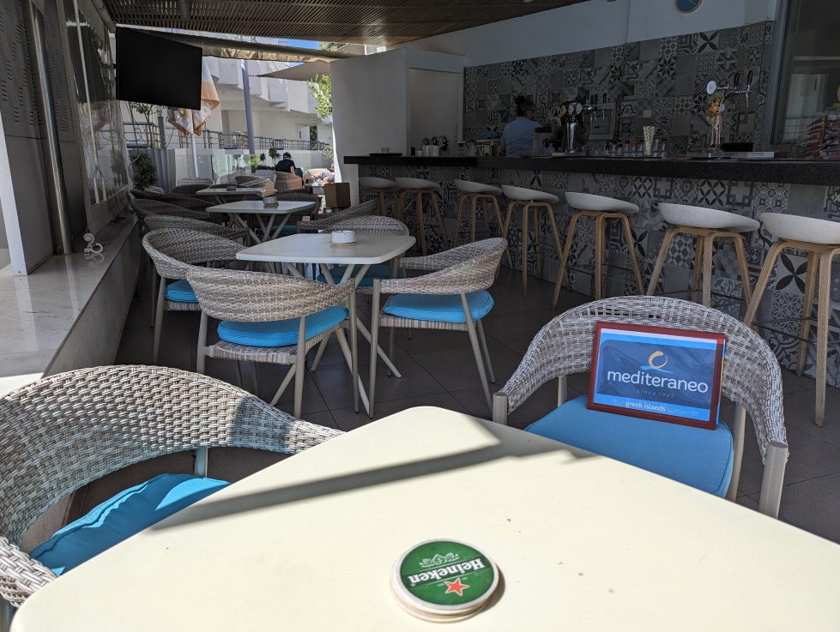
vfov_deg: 55.0
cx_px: 405
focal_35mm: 25
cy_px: 310
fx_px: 607
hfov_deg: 69.3
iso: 47
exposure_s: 1/3058
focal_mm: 6.81
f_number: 1.85
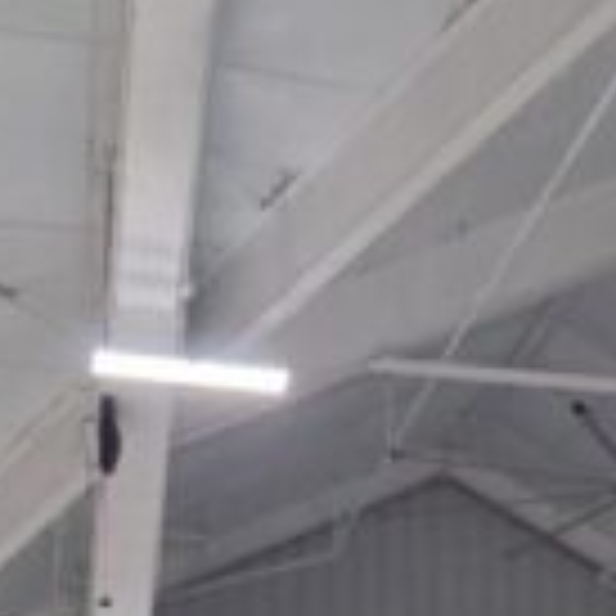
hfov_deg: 19.0
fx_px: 1792
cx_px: 603
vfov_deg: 17.2
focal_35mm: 89
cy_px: 971
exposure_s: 1/120
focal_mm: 5.4
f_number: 1.8
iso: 400
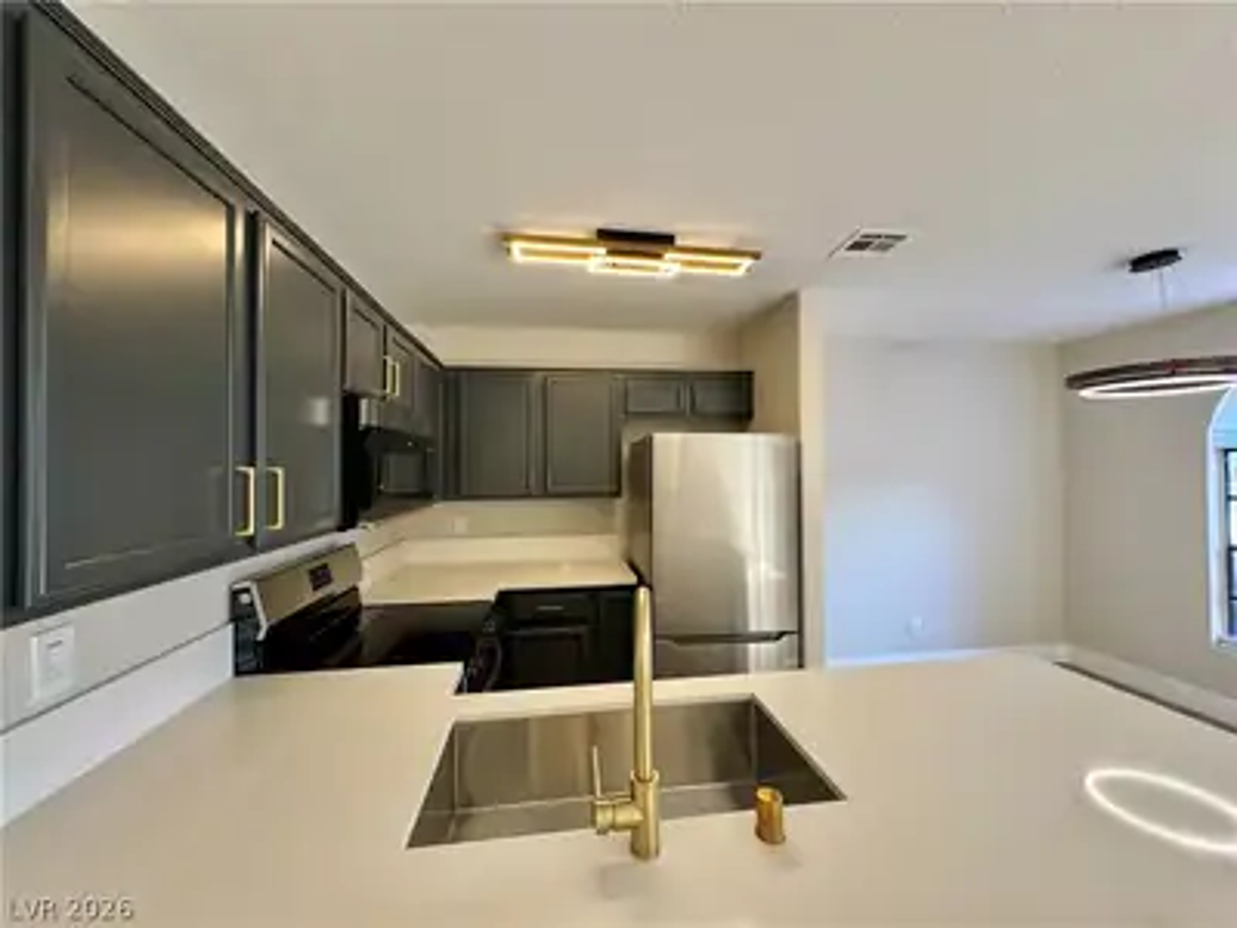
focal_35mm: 14
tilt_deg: +0.5
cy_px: 464
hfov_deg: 102.1
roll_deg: +0.4
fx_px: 500
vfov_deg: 85.7
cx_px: 618
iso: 160
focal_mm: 2.22
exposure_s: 1/120
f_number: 2.2
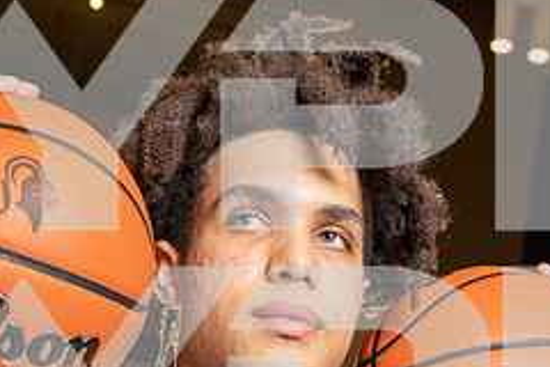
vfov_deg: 17.6
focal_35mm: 75
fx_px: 1146
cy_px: 389
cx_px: 183
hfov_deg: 26.8
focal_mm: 31
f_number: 4.5
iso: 400
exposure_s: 1/250
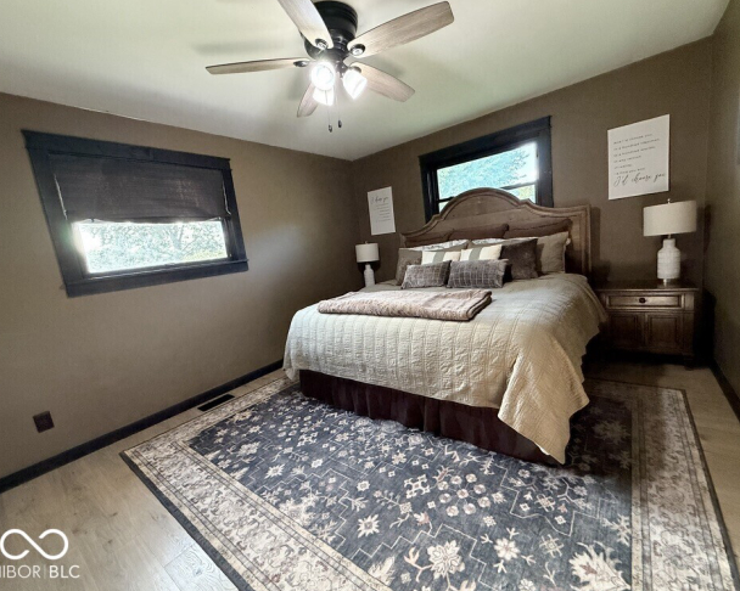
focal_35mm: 15
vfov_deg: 84.0
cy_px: 296
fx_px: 328
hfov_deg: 96.8
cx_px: 369
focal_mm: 2.22
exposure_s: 1/60
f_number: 2.2
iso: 500
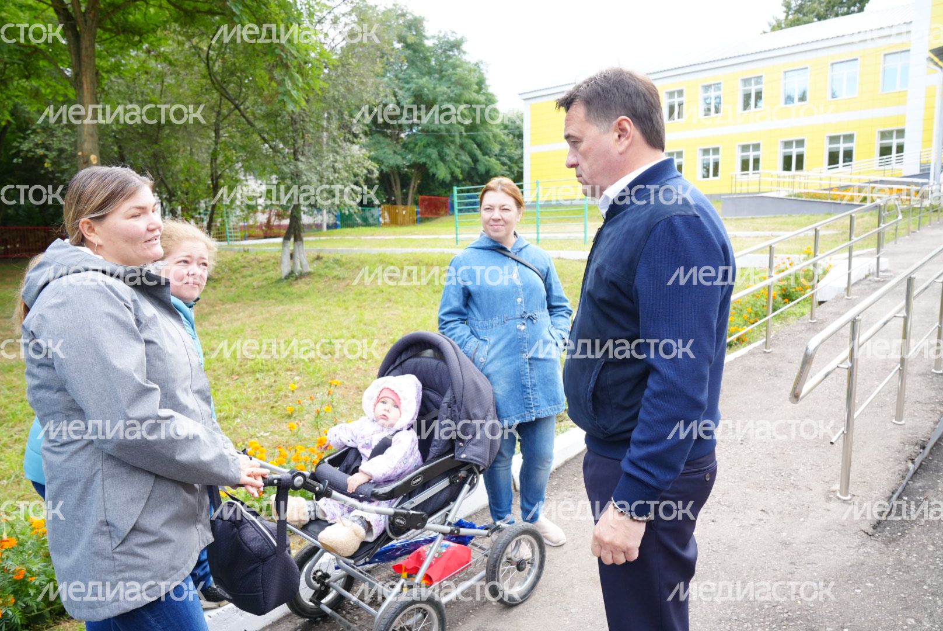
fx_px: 629
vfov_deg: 53.2
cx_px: 472
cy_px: 316
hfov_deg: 73.7
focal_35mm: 24
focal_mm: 24
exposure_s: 1/320
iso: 1250
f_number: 5.6
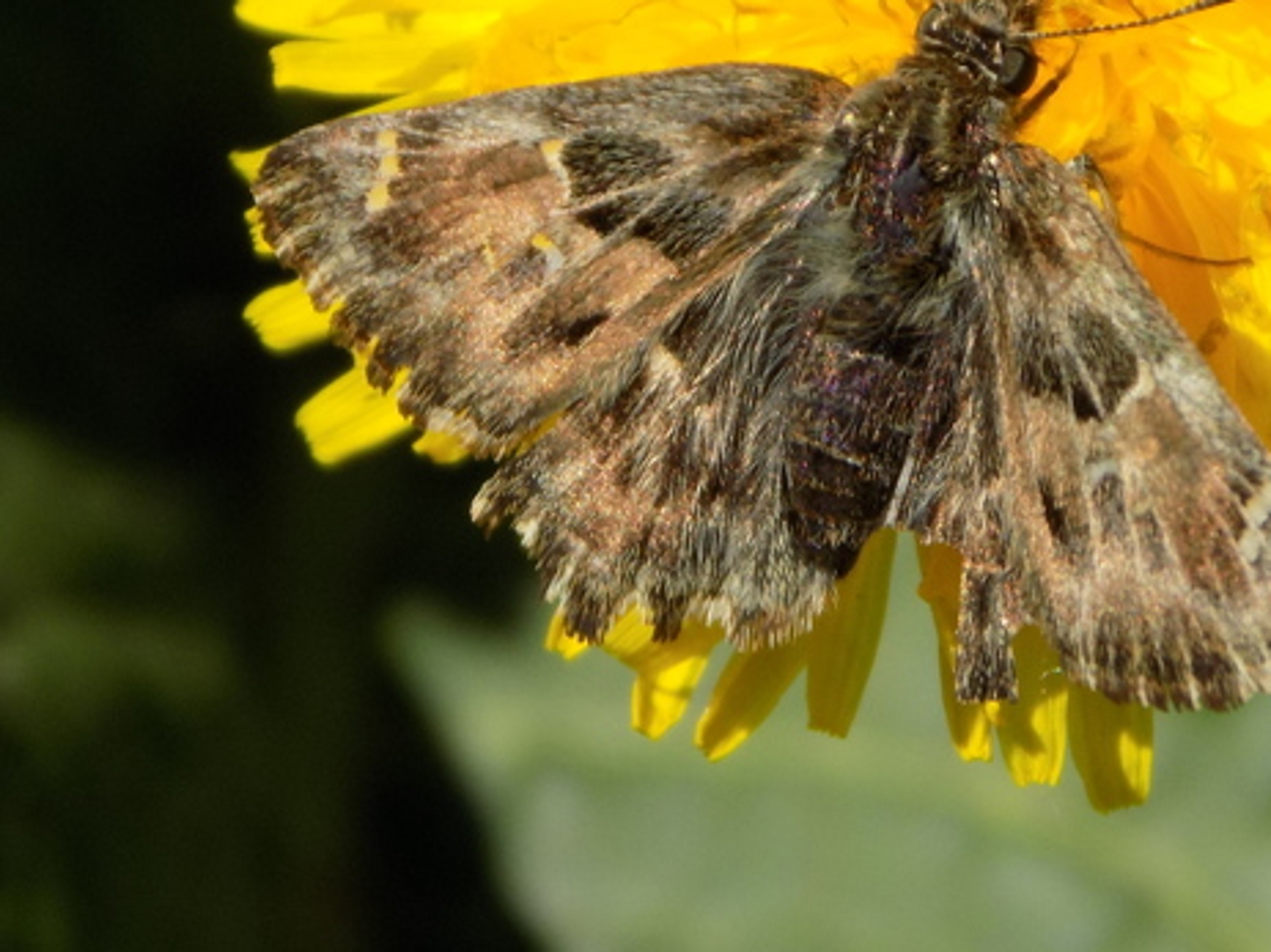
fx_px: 15894
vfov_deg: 3.4
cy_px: 458
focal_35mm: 433
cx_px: 841
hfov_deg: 4.6
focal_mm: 41.8
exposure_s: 1/400
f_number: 5.6
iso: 80
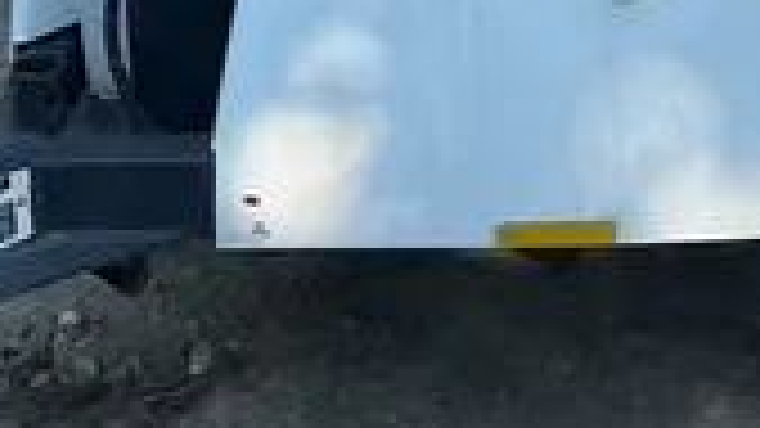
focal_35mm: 123
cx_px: 193
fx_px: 2478
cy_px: -773
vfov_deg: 8.5
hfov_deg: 17.3
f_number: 1.6
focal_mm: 5.1
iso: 50
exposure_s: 1/1252
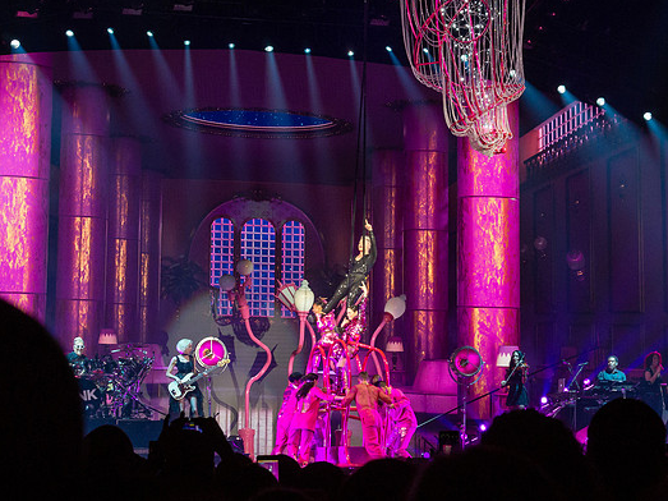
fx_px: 2566
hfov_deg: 14.8
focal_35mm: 133
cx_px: 386
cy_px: 284
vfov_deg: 11.1
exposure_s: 1/100
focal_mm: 39.8
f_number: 6.3
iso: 800
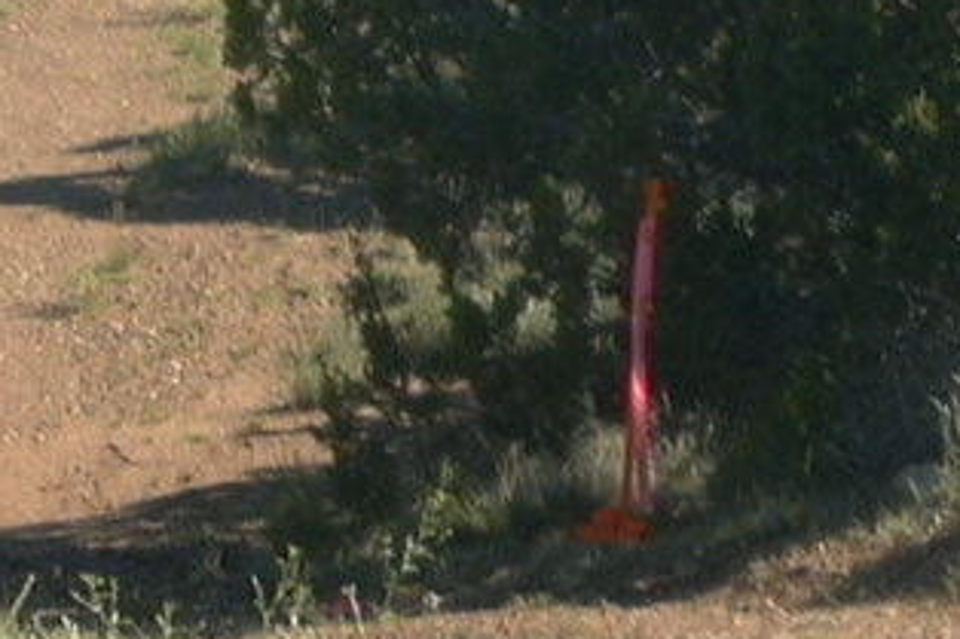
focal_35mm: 214
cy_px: -12
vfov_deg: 6.4
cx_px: 731
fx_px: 5703
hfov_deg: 9.6
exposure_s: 1/89.7
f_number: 9.96
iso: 100
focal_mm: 9.79
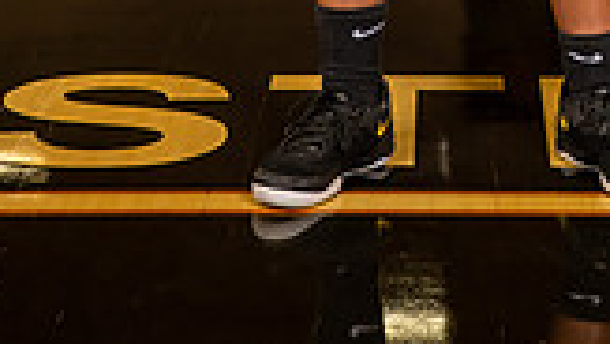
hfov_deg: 13.2
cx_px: 449
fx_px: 2622
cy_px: -494
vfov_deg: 7.1
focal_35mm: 162
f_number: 7.1
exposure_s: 1/400
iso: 640
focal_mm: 56
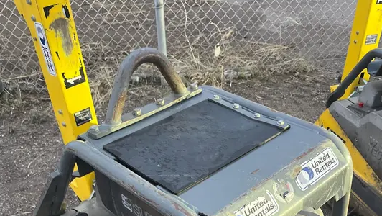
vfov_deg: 28.5
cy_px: 220
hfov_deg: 51.6
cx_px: 189
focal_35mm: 39
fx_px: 395
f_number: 1.6
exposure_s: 1/60
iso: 400
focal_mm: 5.1
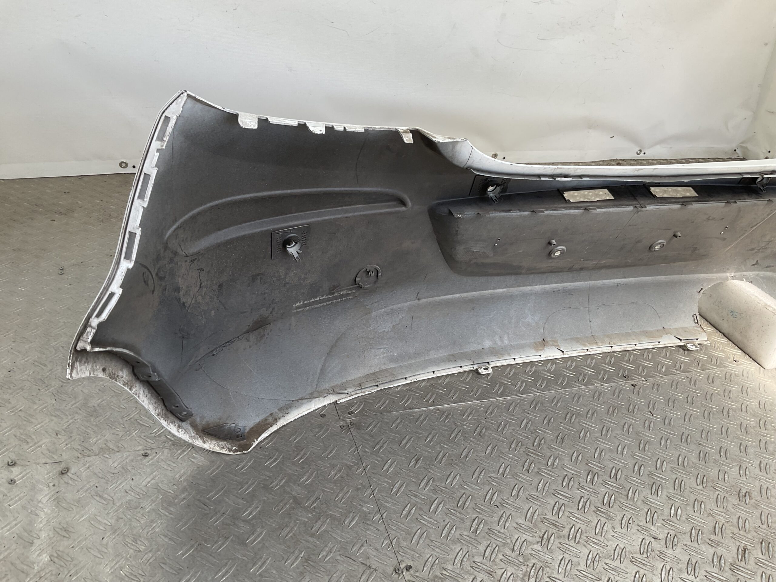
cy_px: 291
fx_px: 650
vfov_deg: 48.2
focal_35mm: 29
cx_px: 388
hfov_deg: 61.7
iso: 16
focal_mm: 3
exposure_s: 1/142
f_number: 1.8
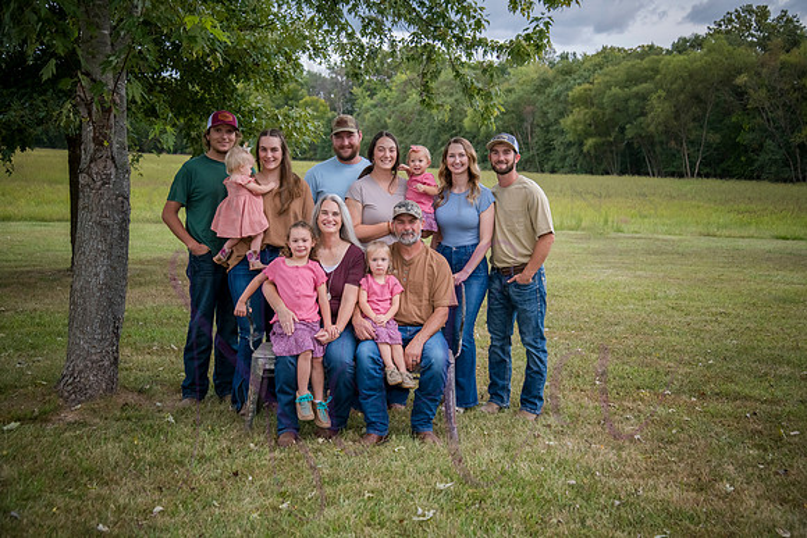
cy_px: 269
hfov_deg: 42.7
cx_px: 404
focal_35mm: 46
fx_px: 1031
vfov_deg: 29.3
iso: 400
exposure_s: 1/640
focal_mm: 46
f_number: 4.2
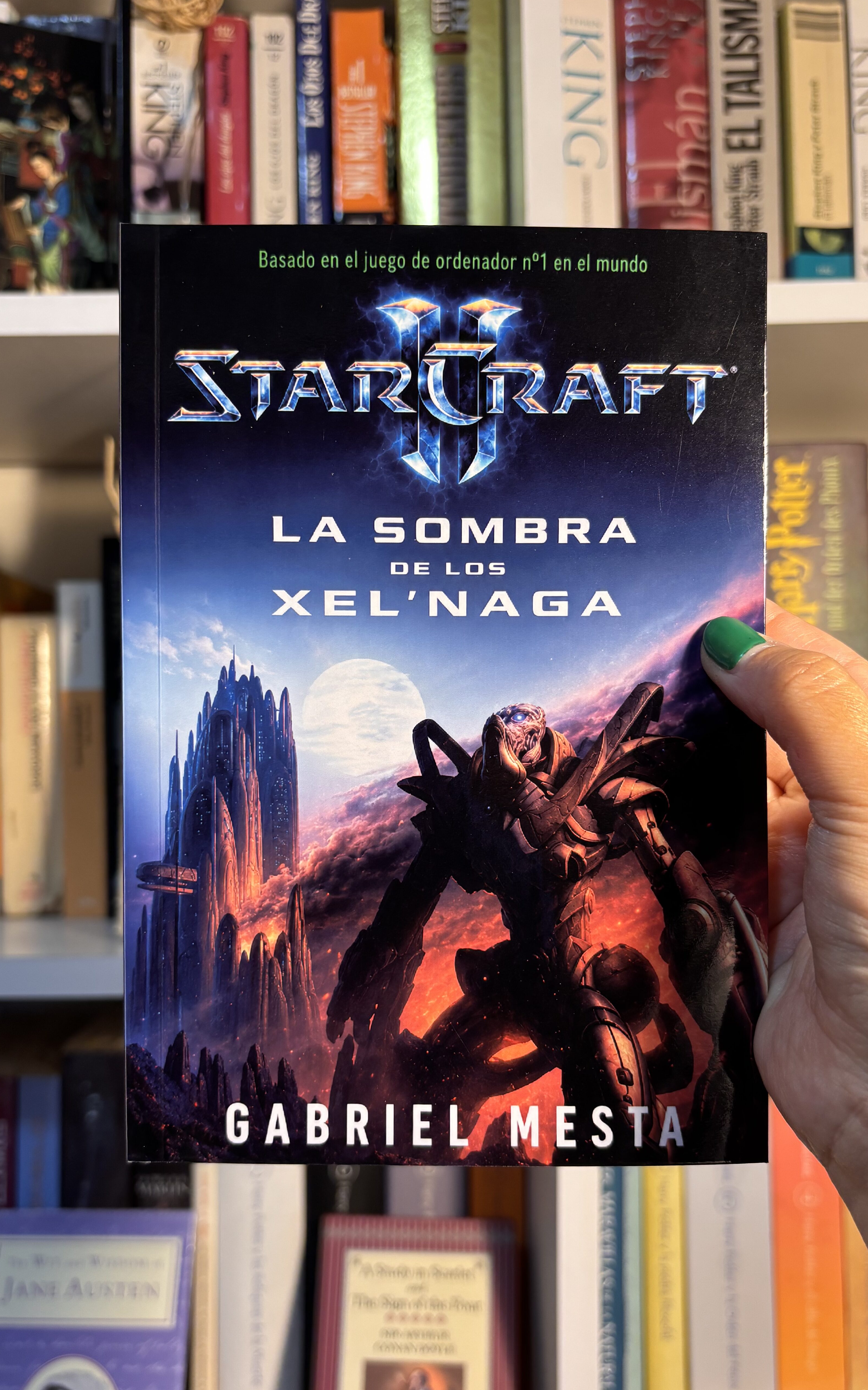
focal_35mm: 31
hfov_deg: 40.6
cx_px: 421
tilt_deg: +1.8
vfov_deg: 61.2
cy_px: 726
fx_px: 1173
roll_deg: -0.3
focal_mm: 5.96
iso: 80
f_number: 1.6
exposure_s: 1/50
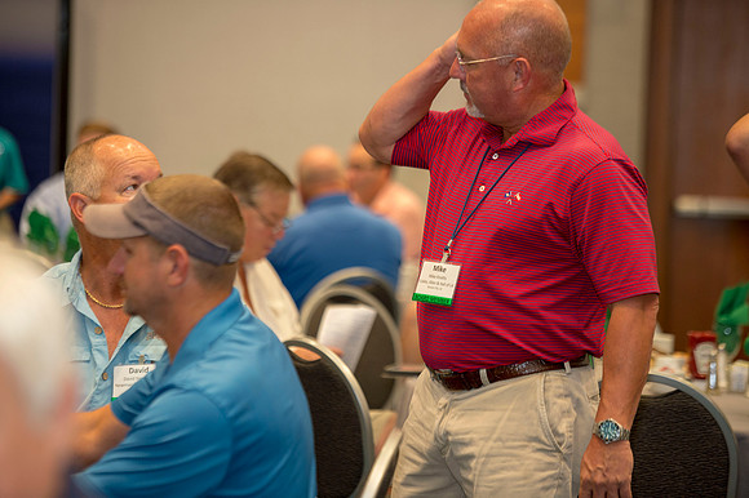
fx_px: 3015
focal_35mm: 145
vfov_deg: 9.5
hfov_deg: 14.2
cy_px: 249
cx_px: 374
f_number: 2.8
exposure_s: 1/160
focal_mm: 145
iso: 1600
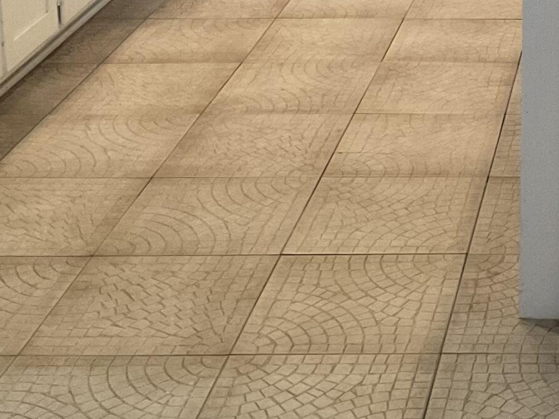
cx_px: 722
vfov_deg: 14.4
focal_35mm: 97
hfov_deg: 18.8
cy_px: -182
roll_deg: -1.6
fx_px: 1567
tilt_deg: -11.0
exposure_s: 1/60
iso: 160
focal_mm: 3
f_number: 1.8
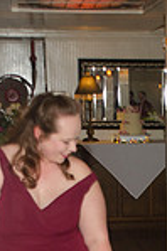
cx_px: 164
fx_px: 976
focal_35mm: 140
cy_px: 310
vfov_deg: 14.2
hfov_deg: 9.7
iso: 400
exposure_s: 1/80
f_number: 4
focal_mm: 31
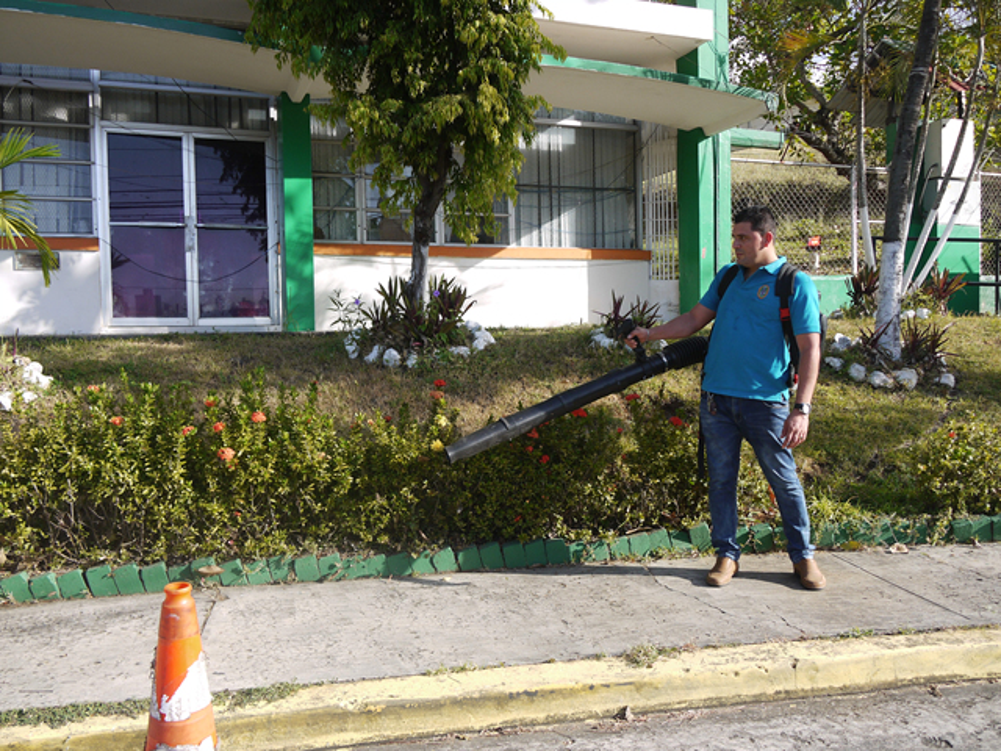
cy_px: 376
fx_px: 810
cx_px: 500
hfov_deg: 63.4
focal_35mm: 28
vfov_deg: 49.7
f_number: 5.6
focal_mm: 14
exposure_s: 1/320
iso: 100
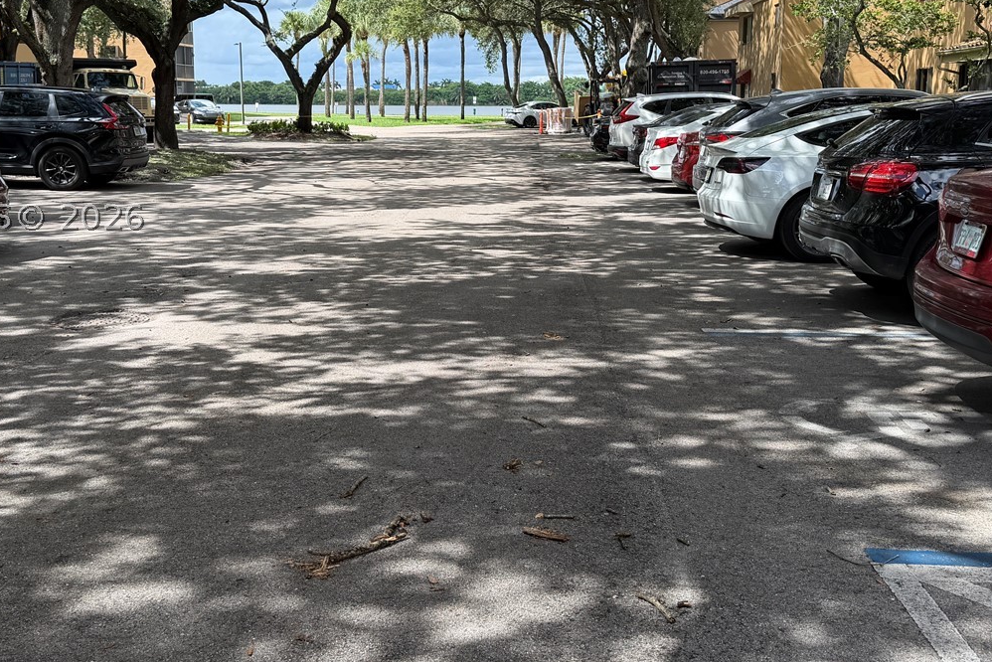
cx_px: 448
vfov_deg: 33.1
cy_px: 217
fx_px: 1102
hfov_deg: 48.4
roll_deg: +0.0
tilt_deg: -7.3
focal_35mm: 40
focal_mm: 6.76
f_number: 1.78
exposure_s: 1/1139
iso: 80
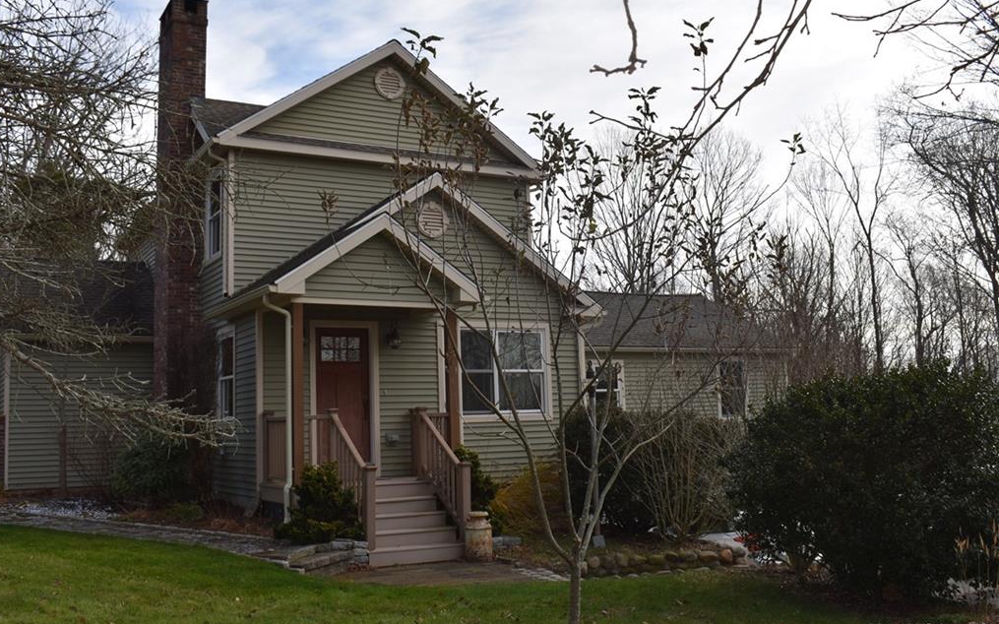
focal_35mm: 37
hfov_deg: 52.8
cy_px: 302
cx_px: 496
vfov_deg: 34.4
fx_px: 1007
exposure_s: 1/200
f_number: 8
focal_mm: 24
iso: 100
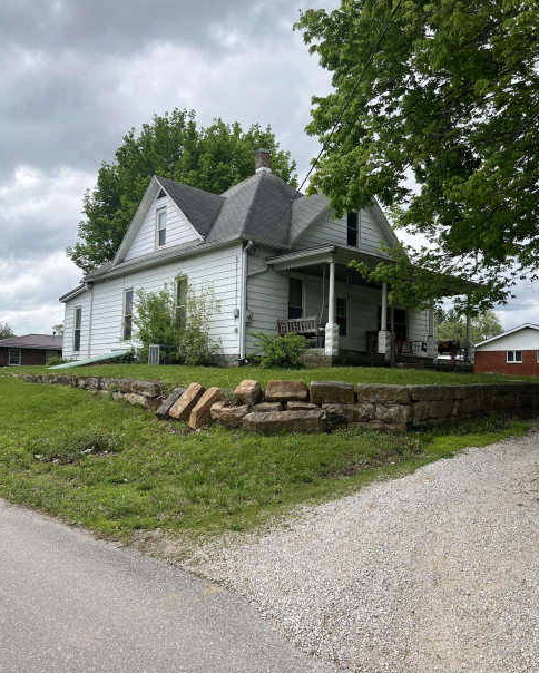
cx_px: 275
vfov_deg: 62.2
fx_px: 558
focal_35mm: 28
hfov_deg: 51.6
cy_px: 344
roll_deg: -1.9
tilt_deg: +5.4
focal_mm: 5.7
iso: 50
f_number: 1.5
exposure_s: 1/3077
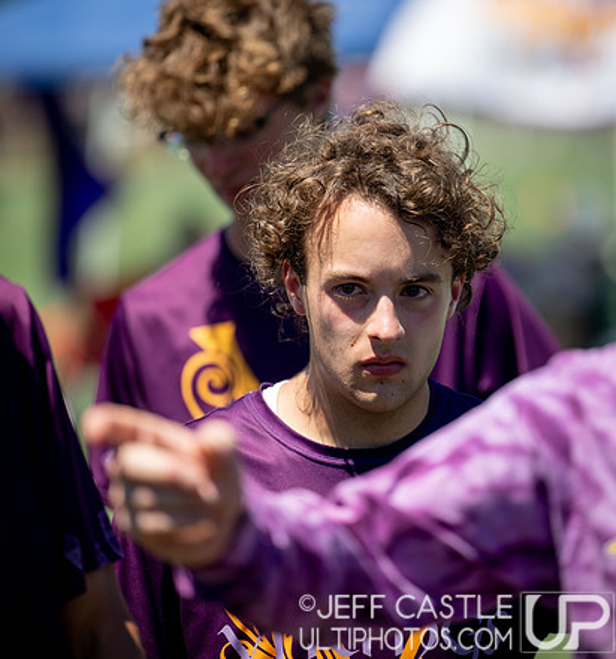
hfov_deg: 6.0
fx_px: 5922
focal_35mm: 284
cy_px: 313
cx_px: 396
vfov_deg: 6.4
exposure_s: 1/2000
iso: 80
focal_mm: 200
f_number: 2.8
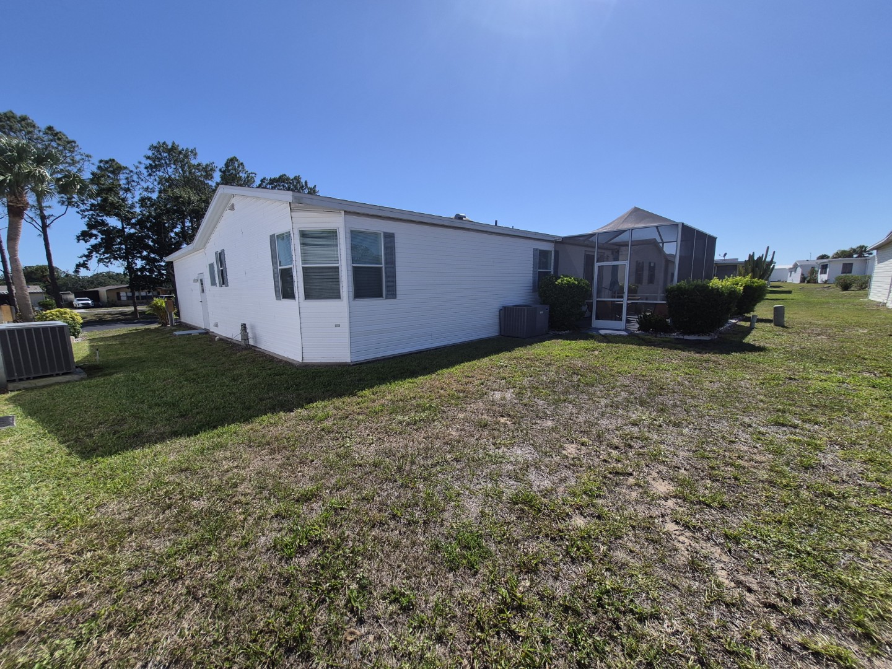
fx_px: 335
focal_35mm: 13
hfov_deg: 106.2
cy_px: 334
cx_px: 446
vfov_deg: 89.9
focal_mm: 1.74
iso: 40
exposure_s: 1/2592
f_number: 2.2
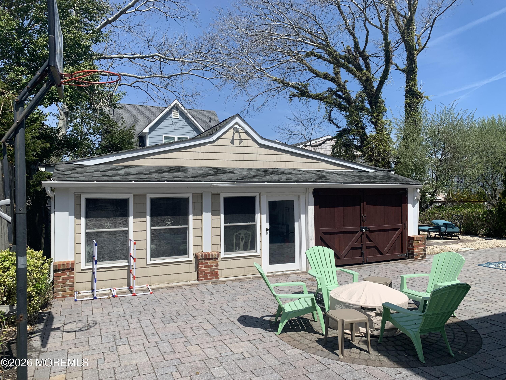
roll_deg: -0.2
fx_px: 380
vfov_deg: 53.1
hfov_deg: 67.3
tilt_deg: +0.8
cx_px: 253
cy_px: 190
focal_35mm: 26
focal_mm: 4.25
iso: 25
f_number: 1.8
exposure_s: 1/3289
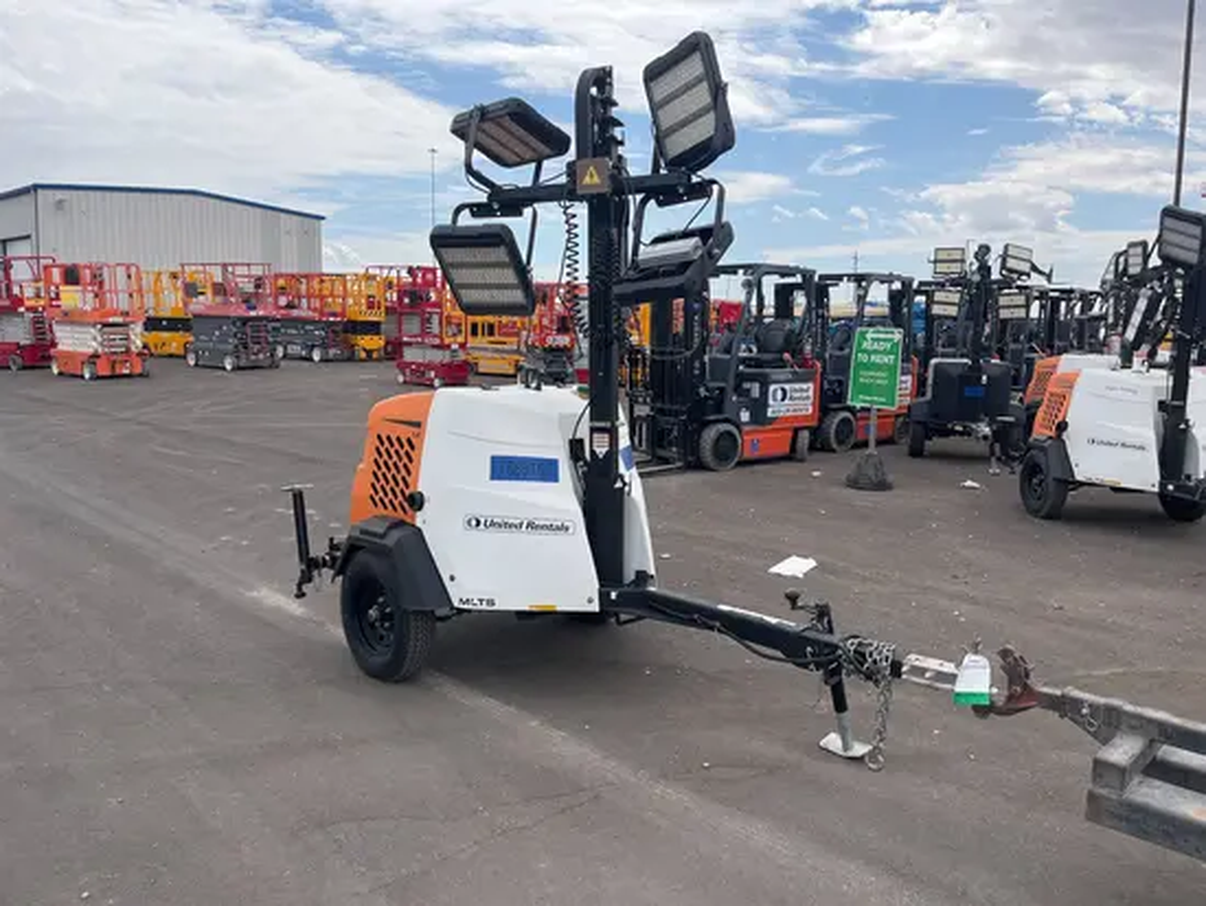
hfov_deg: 67.3
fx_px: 906
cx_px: 603
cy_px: 453
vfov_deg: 53.1
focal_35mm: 26
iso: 50
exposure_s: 1/3135
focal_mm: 5.1
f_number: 1.6
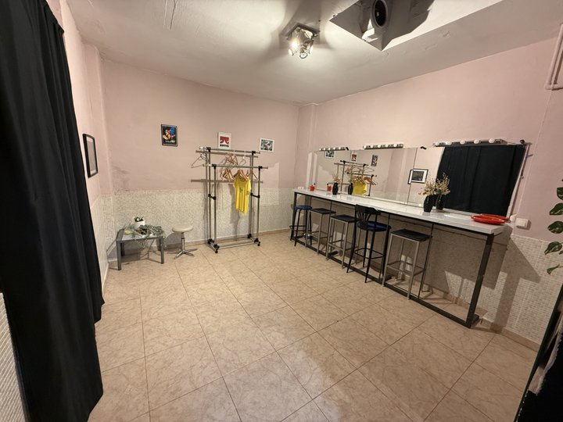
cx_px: 282
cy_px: 211
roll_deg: -2.9
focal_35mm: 14
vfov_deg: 85.7
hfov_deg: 102.1
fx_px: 228
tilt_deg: -11.4
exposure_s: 1/50
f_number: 2.2
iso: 250
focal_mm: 2.22
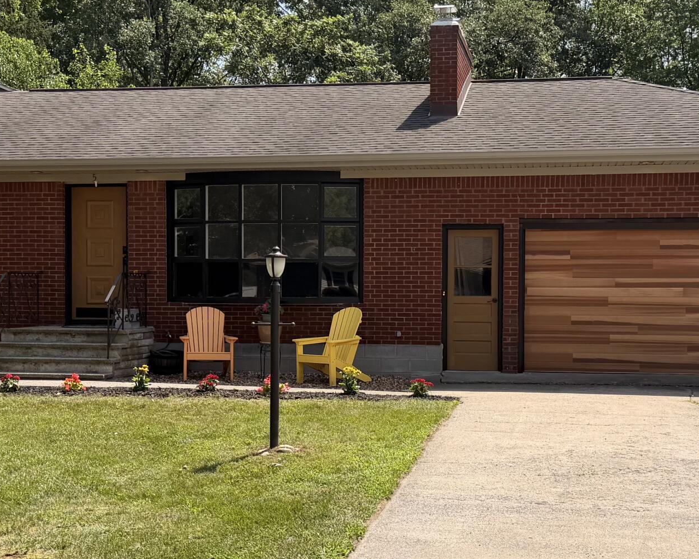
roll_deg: +0.5
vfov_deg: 27.1
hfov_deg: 33.6
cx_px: 365
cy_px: 328
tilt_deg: -0.6
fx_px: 1159
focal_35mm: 56
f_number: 1.78
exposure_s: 1/3759
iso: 80
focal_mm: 6.76
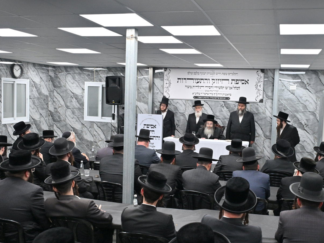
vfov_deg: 36.0
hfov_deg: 46.7
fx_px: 374
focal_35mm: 40
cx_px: 184
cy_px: 124
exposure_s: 1/250
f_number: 4
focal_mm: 24
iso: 640
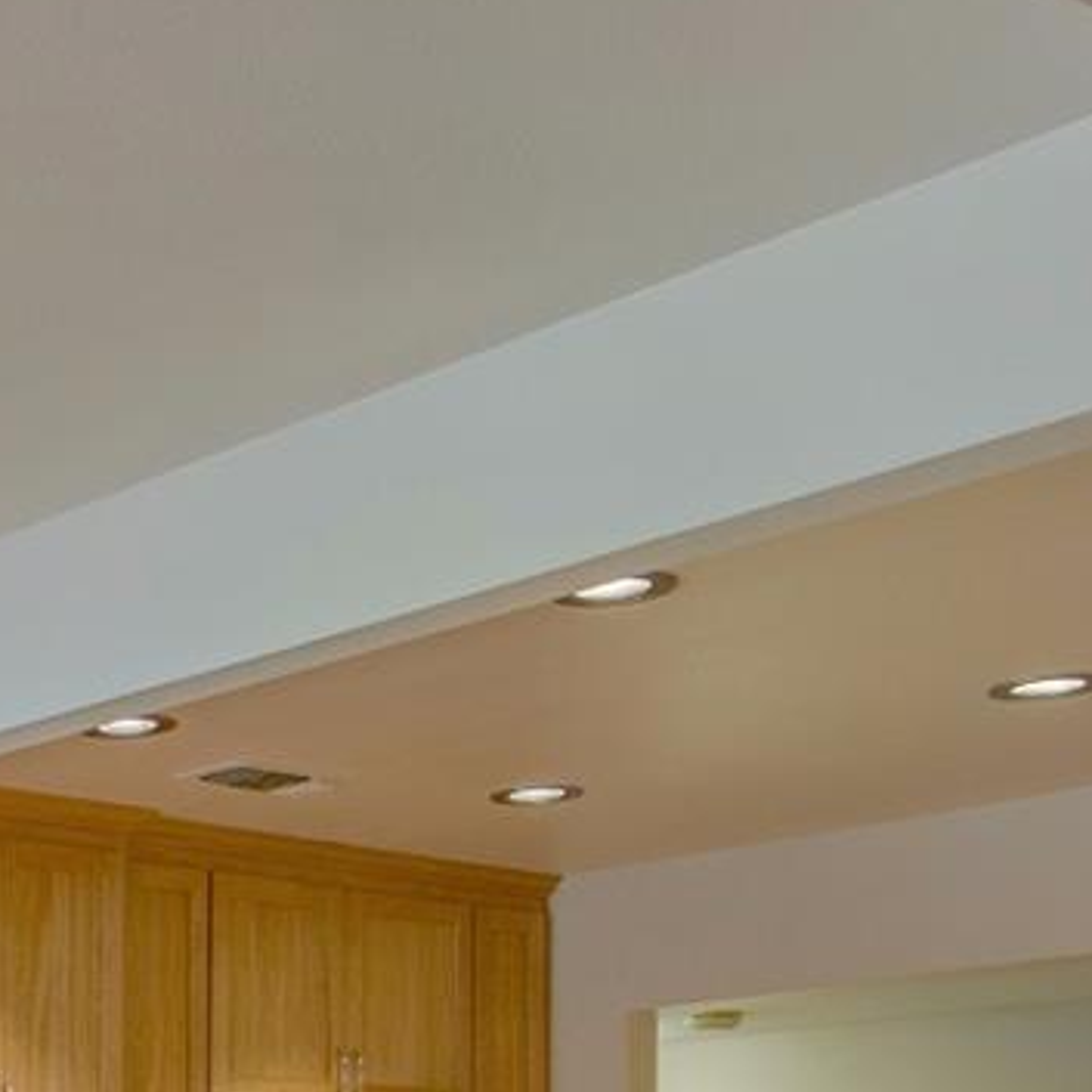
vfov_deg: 23.2
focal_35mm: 65
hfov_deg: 21.0
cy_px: 1454
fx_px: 2320
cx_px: -684
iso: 100
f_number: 5
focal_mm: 12
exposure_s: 1/8
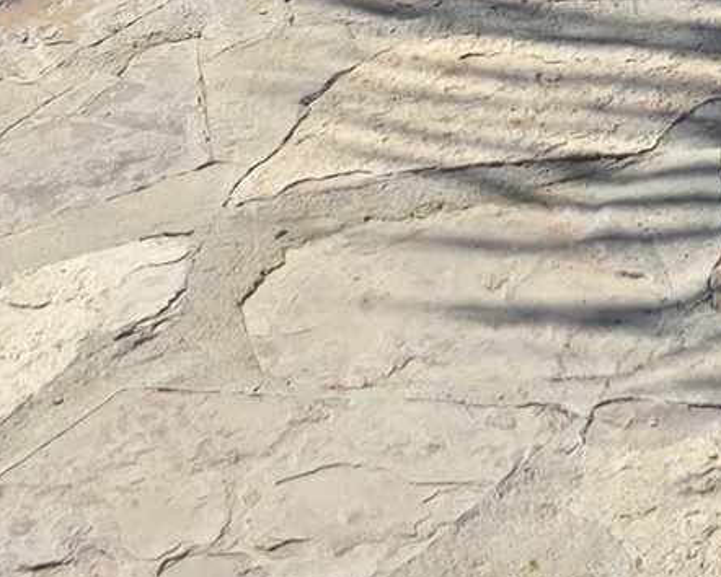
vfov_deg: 8.2
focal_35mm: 156
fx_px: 3330
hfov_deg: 12.3
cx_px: 533
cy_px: -1213
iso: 12
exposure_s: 1/823
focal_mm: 6.3
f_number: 1.7
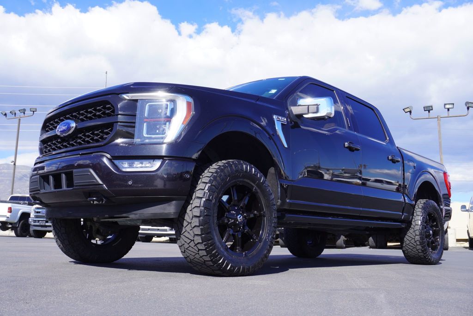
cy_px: 158
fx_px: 454
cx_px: 236
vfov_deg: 38.4
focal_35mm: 34
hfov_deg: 55.1
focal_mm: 23
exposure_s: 1/125
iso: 100
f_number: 9
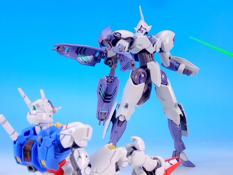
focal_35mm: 54
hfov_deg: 35.5
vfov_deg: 27.0
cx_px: 116
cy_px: 88
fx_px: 363
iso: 100
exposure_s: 1/1.6
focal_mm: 9.65
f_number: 13
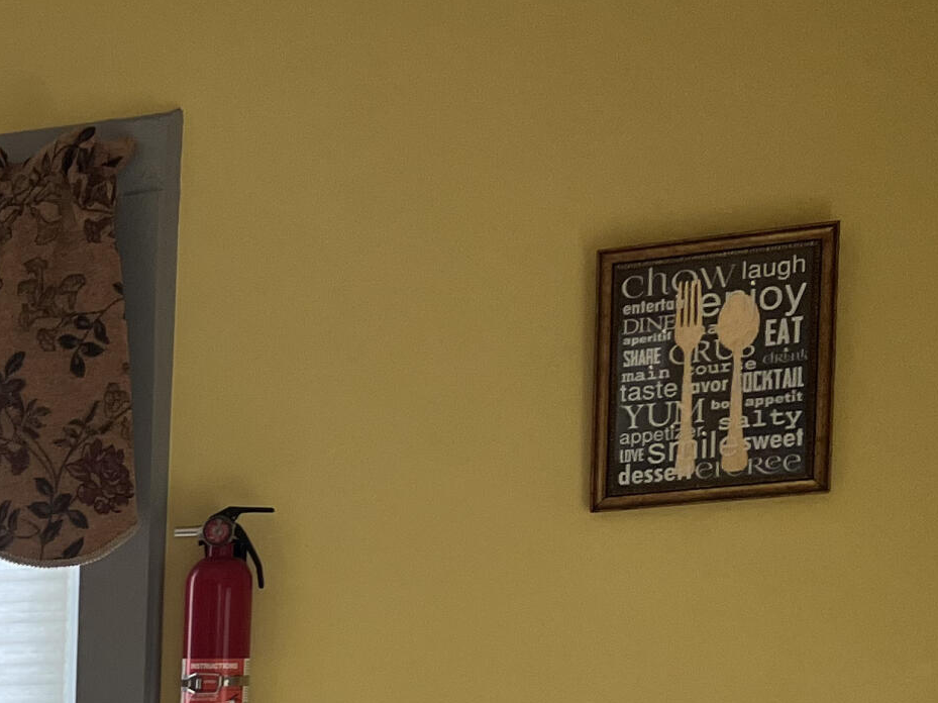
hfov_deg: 19.9
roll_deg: +0.6
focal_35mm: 84
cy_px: 1035
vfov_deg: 16.2
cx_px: -508
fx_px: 2275
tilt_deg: -9.1
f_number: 1.5
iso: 125
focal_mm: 5.7
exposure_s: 1/120
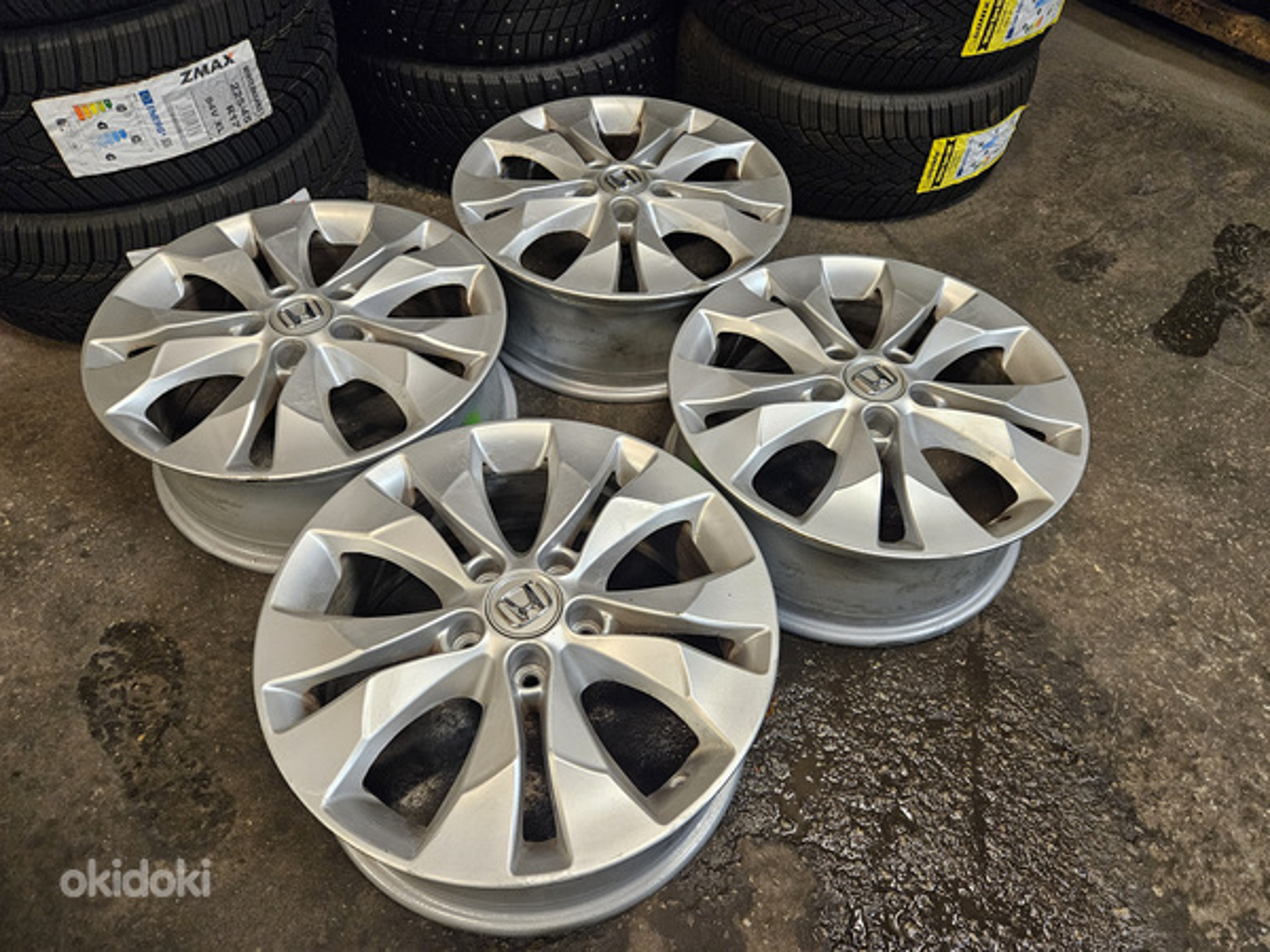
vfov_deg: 58.9
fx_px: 844
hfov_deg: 73.9
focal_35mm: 23
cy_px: 476
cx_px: 635
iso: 640
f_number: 1.8
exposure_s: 1/100
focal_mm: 5.4
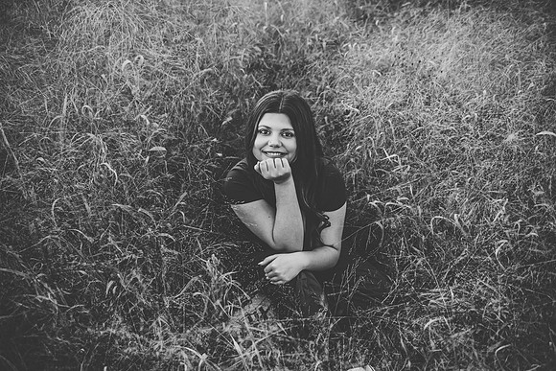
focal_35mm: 34
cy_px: 186
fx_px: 525
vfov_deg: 38.9
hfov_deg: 55.8
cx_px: 278
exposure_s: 1/100
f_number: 2.8
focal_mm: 34
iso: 1000
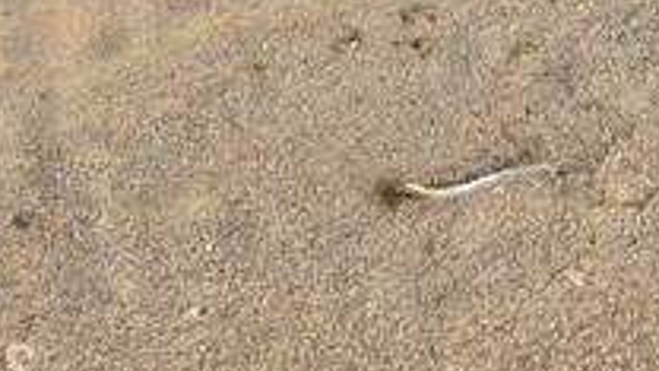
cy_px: -342
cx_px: 219
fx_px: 1346
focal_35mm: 77
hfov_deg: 27.4
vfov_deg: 13.6
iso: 12
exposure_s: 1/286
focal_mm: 6.3
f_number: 1.7
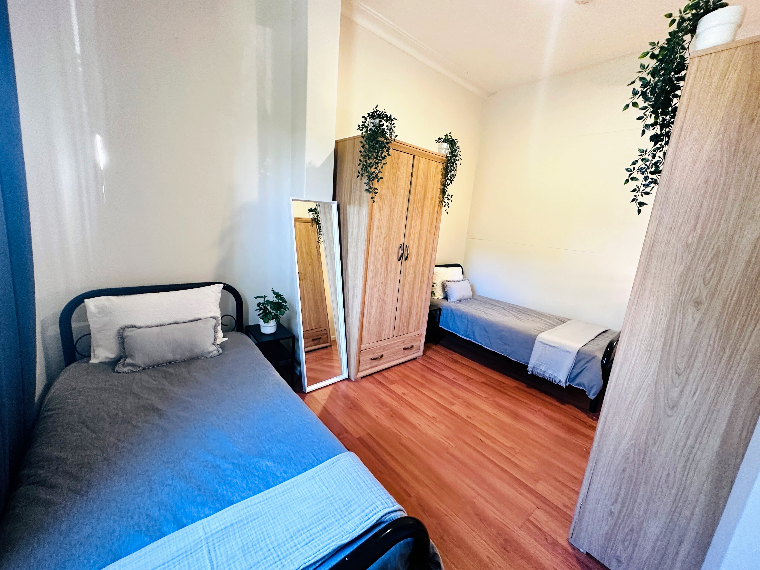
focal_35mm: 14
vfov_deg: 85.7
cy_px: 285
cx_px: 380
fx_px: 307
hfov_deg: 102.1
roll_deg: -4.9
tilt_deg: -13.1
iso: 320
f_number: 2.2
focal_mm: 2.22
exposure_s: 1/50
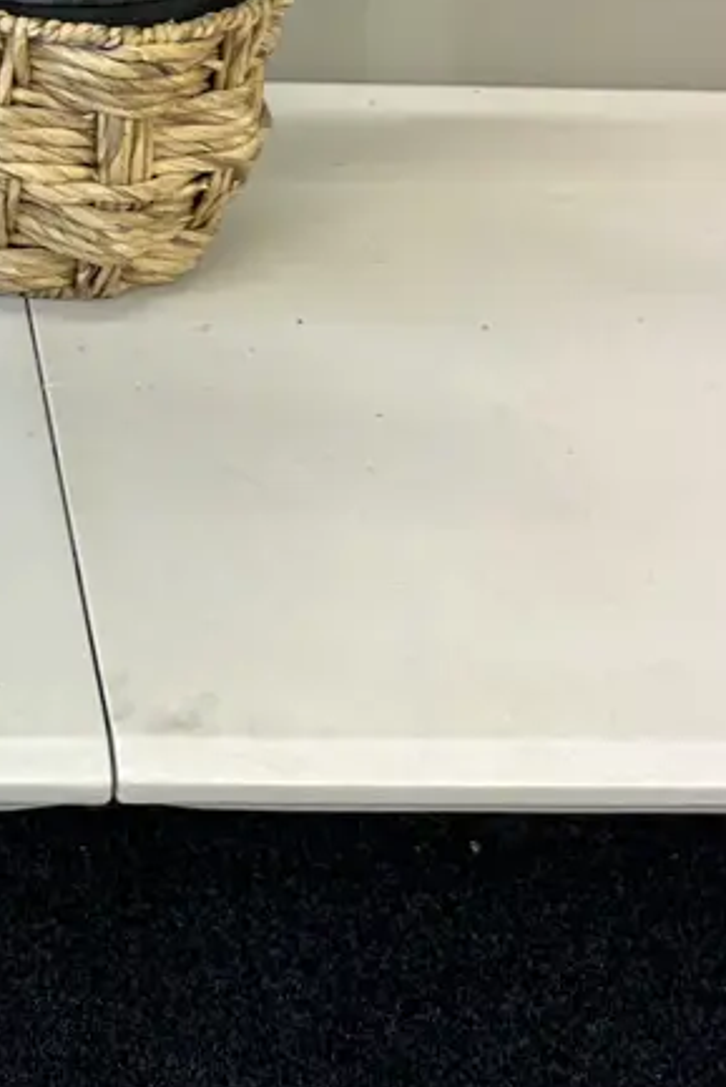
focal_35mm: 59
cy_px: -123
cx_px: -88
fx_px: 1783
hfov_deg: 21.7
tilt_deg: -15.6
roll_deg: -0.9
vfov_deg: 30.2
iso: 125
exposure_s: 1/100
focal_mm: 6.86
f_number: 1.78
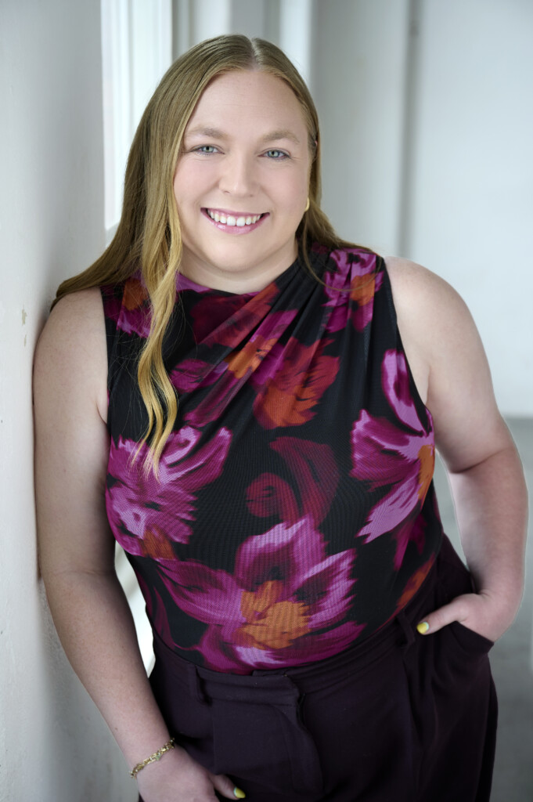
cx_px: 266
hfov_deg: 23.3
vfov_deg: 34.5
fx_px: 1290
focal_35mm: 58
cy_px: 401
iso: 800
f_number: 4
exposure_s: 1/160
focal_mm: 58
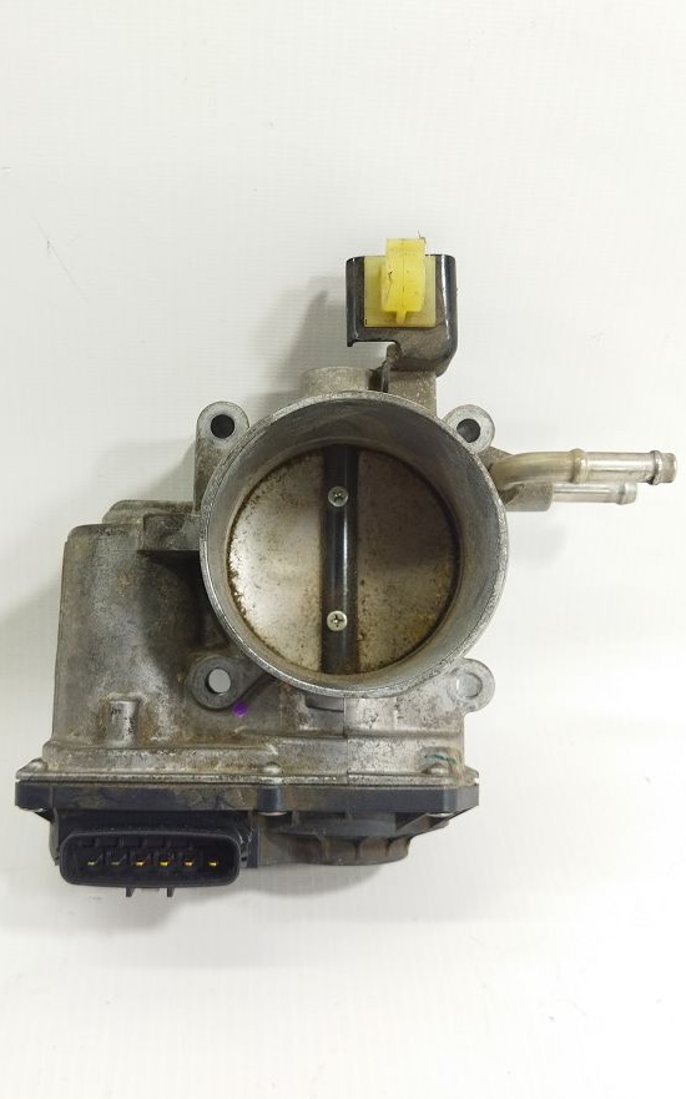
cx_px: 287
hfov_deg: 32.7
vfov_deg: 50.4
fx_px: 1168
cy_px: 559
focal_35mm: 39
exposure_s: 1/100
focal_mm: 4.71
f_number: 1.79
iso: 132
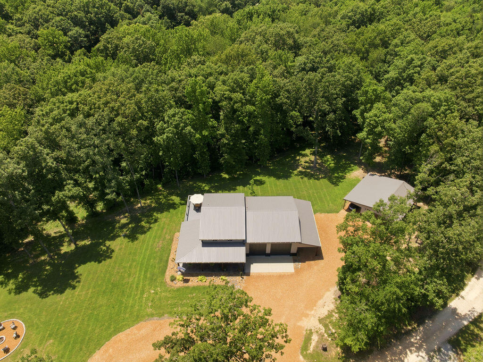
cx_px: 242
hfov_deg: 71.6
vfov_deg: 56.8
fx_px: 335
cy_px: 181
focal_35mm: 24
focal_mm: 12.3
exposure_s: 1/240
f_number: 10
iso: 200
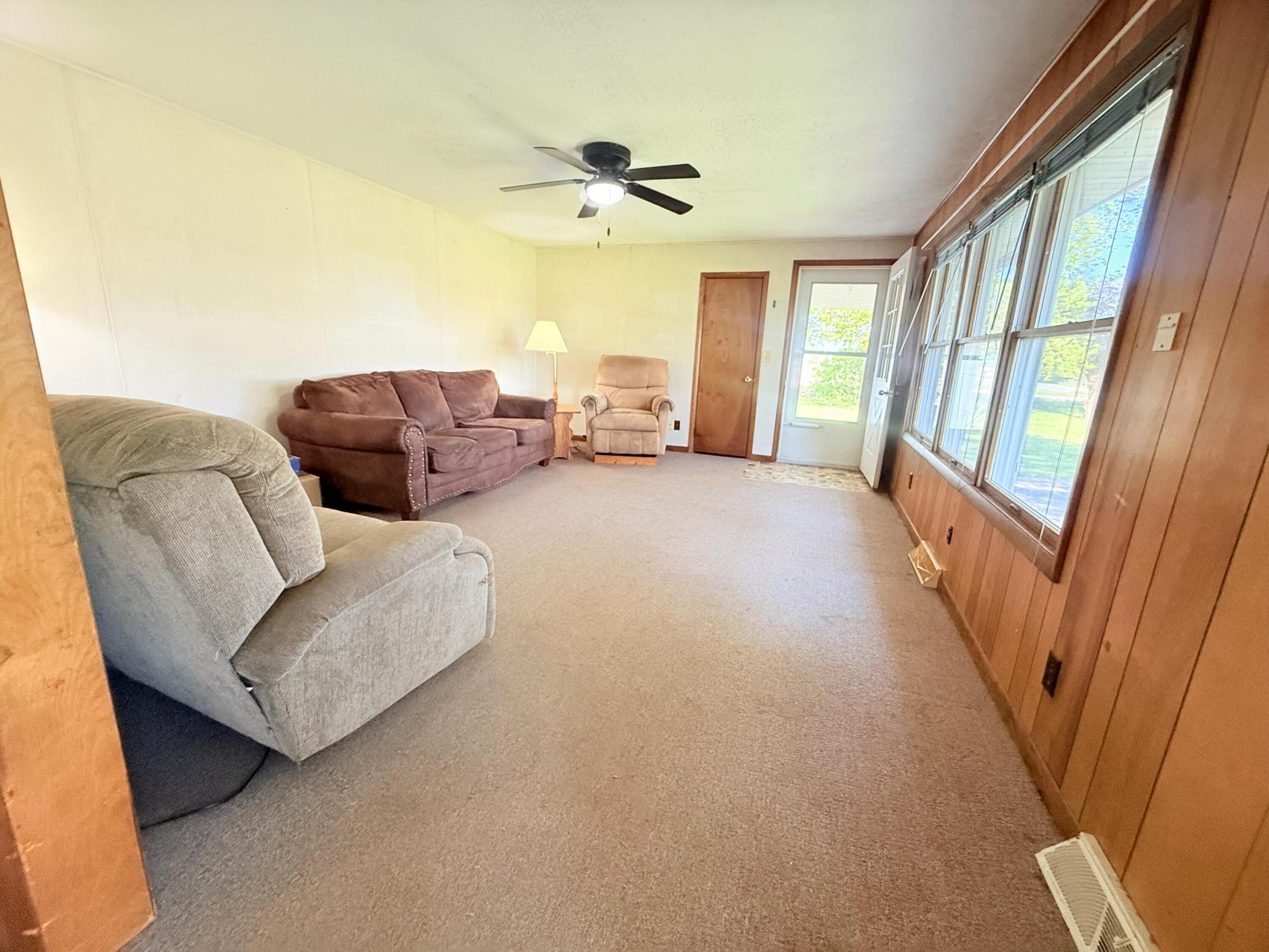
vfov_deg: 85.7
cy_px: 476
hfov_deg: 102.1
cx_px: 634
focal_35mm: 14
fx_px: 513
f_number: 2.2
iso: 400
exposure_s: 1/74
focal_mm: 2.22
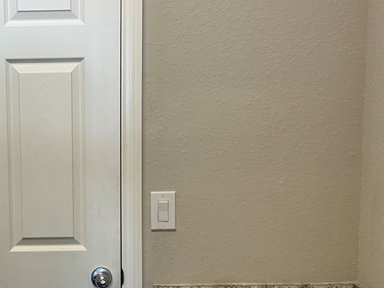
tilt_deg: -6.2
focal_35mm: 65
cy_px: 188
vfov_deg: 22.5
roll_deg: +1.2
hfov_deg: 28.8
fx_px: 721
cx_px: 45
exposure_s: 1/120
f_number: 1.78
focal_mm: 6.86
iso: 100
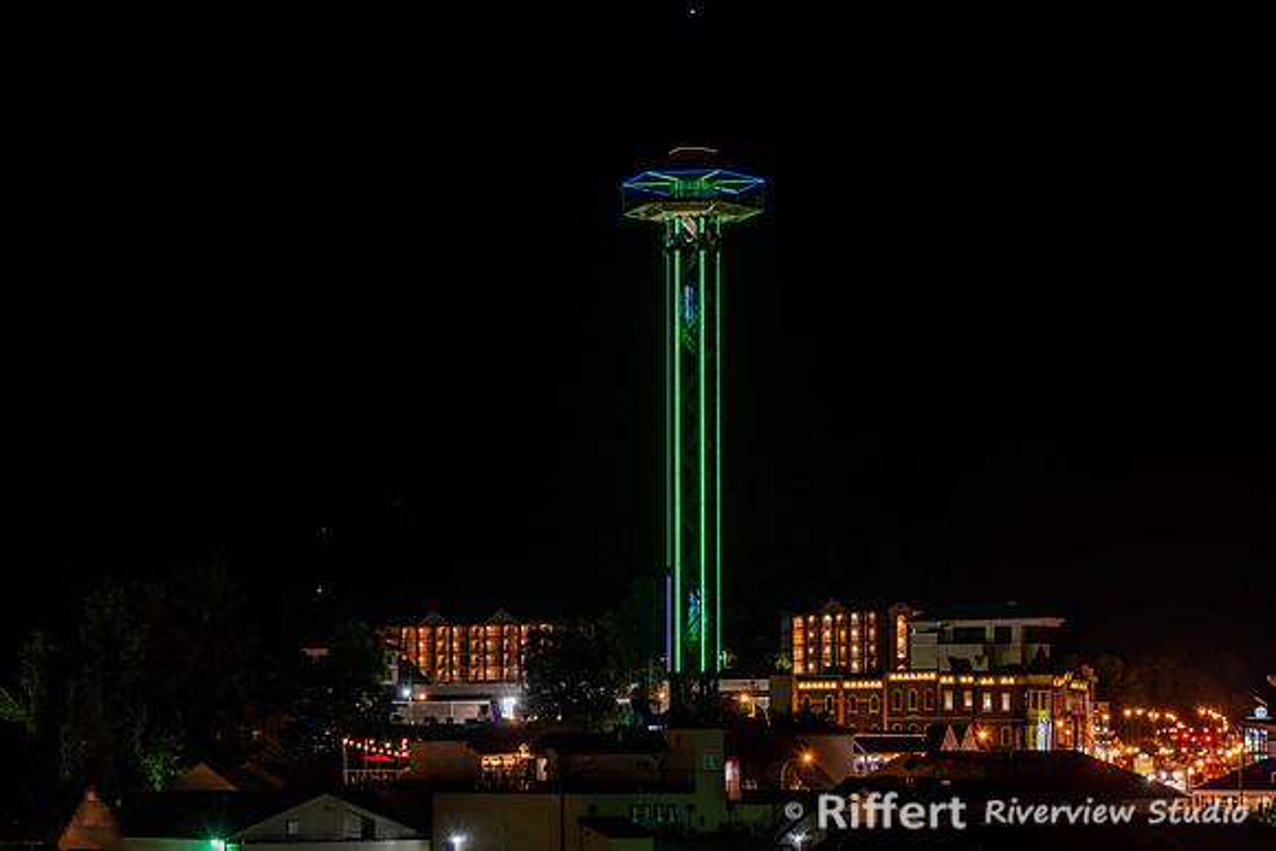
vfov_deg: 15.6
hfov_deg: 23.2
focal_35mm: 88
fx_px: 3109
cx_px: 638
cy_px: 426
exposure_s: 5
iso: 100
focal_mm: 85
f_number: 8
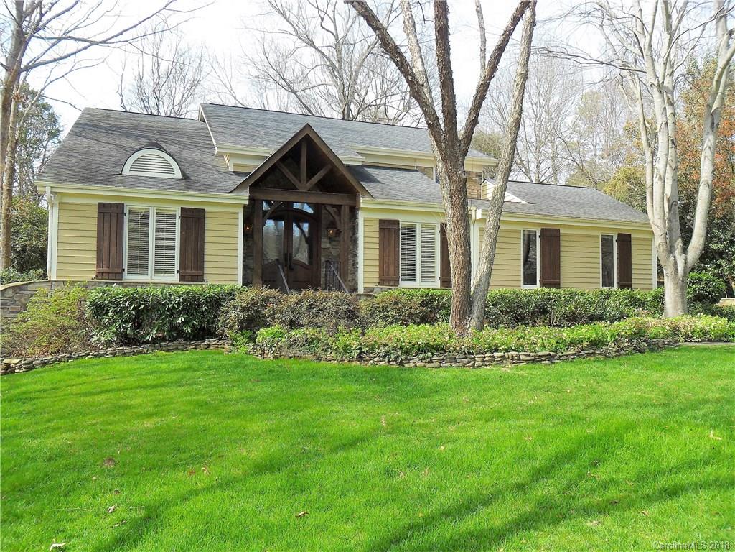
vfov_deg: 51.4
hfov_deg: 65.3
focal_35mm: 27
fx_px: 573
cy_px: 276
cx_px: 368
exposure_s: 1/350
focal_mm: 4.9
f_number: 3.5
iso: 100
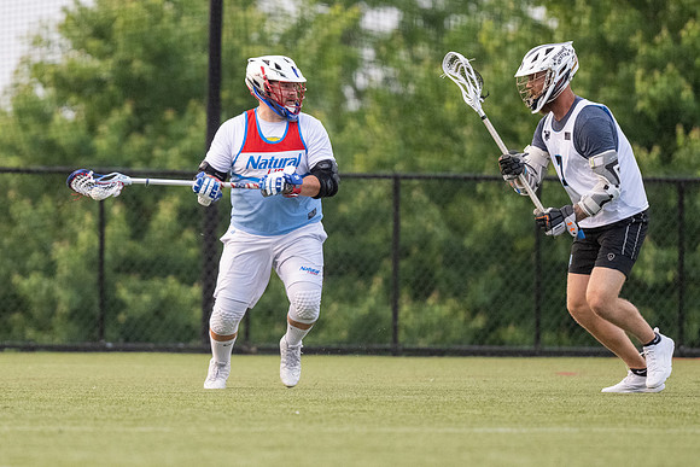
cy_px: 205
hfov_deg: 2.8
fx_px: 14090
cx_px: 280
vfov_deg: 1.9
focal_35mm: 725
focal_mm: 500
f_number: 5.6
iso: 4500
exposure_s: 1/1000
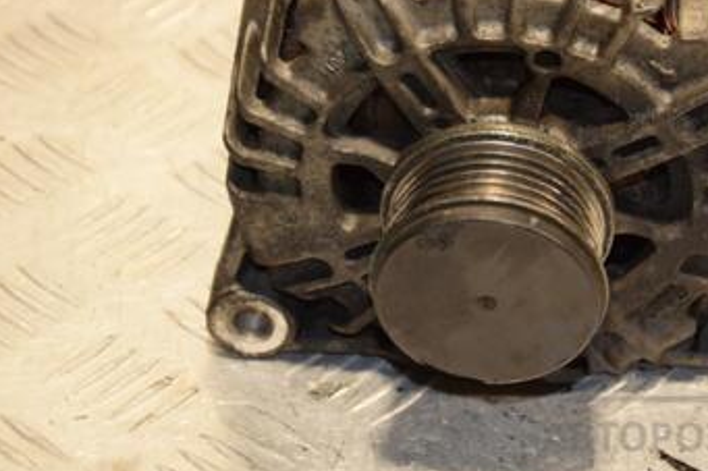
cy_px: 75
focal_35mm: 185
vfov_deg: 7.4
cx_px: 502
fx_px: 3636
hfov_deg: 11.1
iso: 800
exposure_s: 1/125
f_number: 5.3
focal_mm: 70
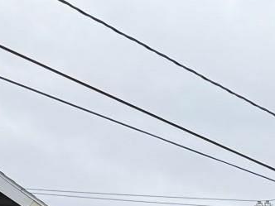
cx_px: 647
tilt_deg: -1.2
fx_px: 1176
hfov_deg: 11.3
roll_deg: +0.3
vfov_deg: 8.7
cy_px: 556
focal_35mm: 148
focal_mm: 6.76
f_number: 1.78
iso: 80
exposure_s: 1/2299
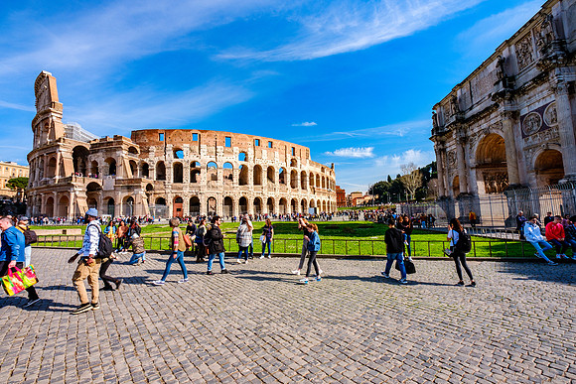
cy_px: 194
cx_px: 291
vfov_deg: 76.0
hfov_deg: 99.0
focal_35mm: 15
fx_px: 246
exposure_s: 1/140
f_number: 8
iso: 160
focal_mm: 10
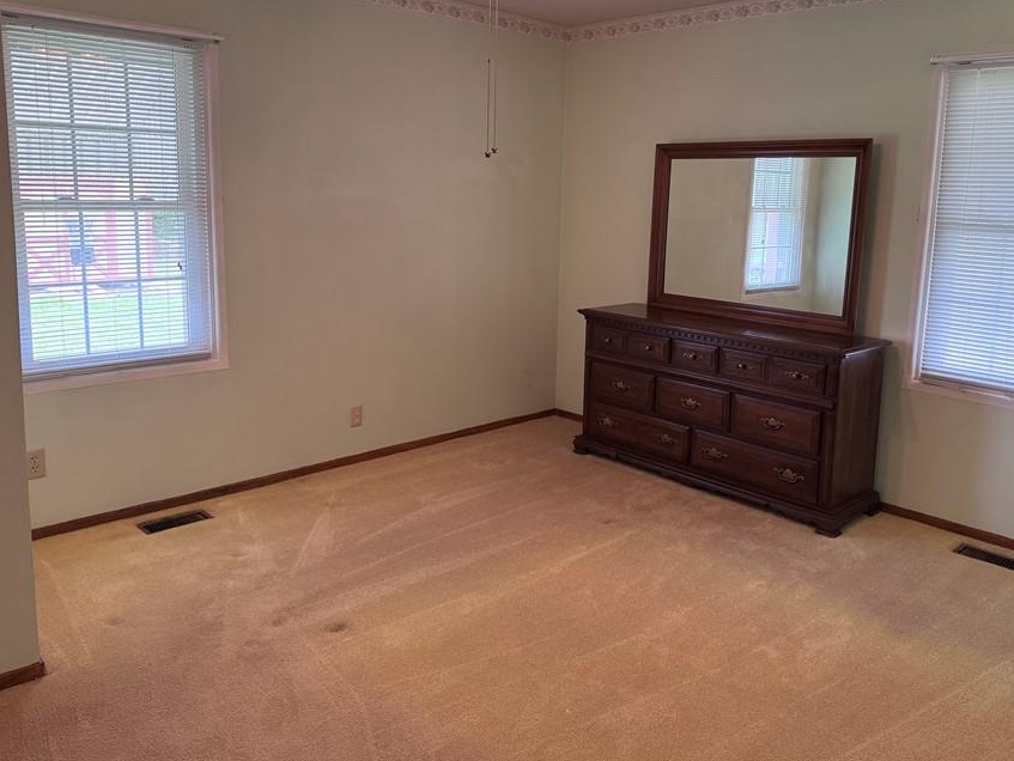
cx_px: 538
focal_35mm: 29
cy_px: 310
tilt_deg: -9.2
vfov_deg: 48.0
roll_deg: -2.1
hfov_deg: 61.6
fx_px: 850
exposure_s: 1/60
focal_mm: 6.76
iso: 160
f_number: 1.78
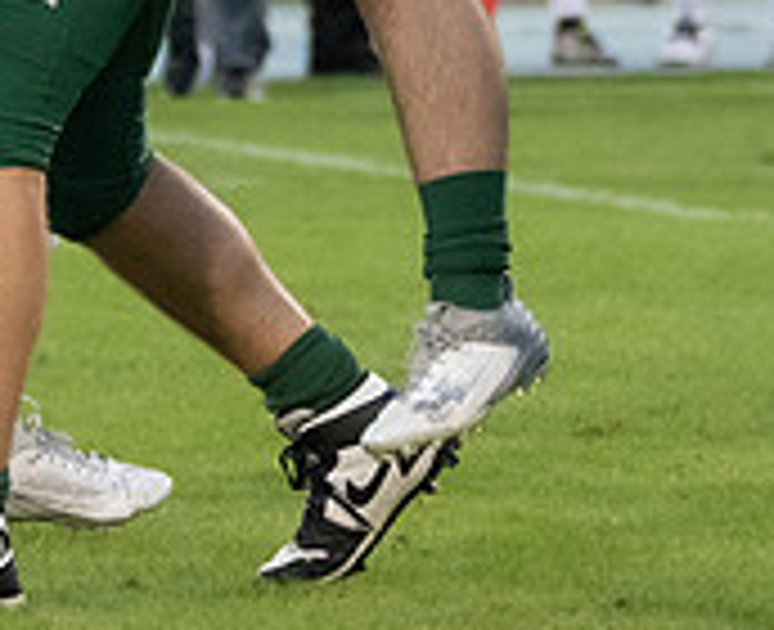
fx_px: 22349
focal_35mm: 969
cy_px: -342
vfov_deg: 1.6
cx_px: 112
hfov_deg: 2.0
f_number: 5.6
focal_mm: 196
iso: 5000
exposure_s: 1/1250
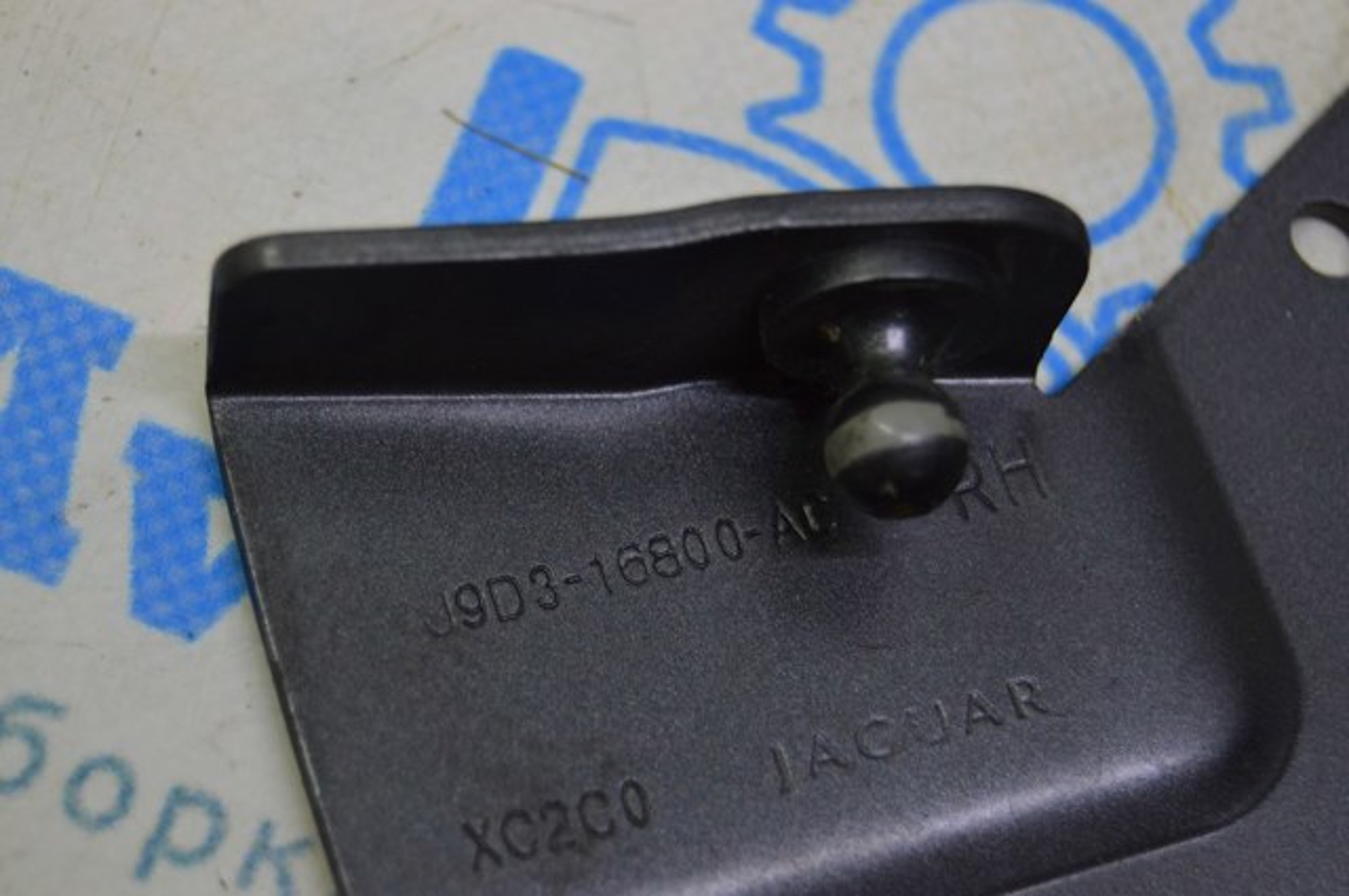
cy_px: 448
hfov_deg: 24.6
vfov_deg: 16.5
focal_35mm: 82
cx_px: 674
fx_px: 3088
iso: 900
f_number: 5.6
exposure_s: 1/60
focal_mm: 55
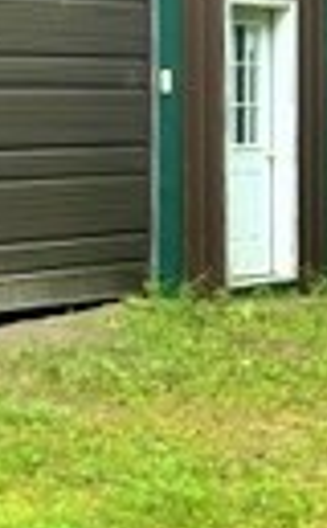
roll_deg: +1.5
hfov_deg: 8.6
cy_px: 196
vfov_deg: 15.3
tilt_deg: -0.3
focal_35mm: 137
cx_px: -490
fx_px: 1964
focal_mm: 5.7
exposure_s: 1/296
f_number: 1.5
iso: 50
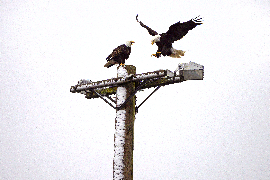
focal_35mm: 600
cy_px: 90
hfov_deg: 3.4
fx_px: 4500
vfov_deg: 2.3
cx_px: 135
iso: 200
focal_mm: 400
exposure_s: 1/800
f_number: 5.6
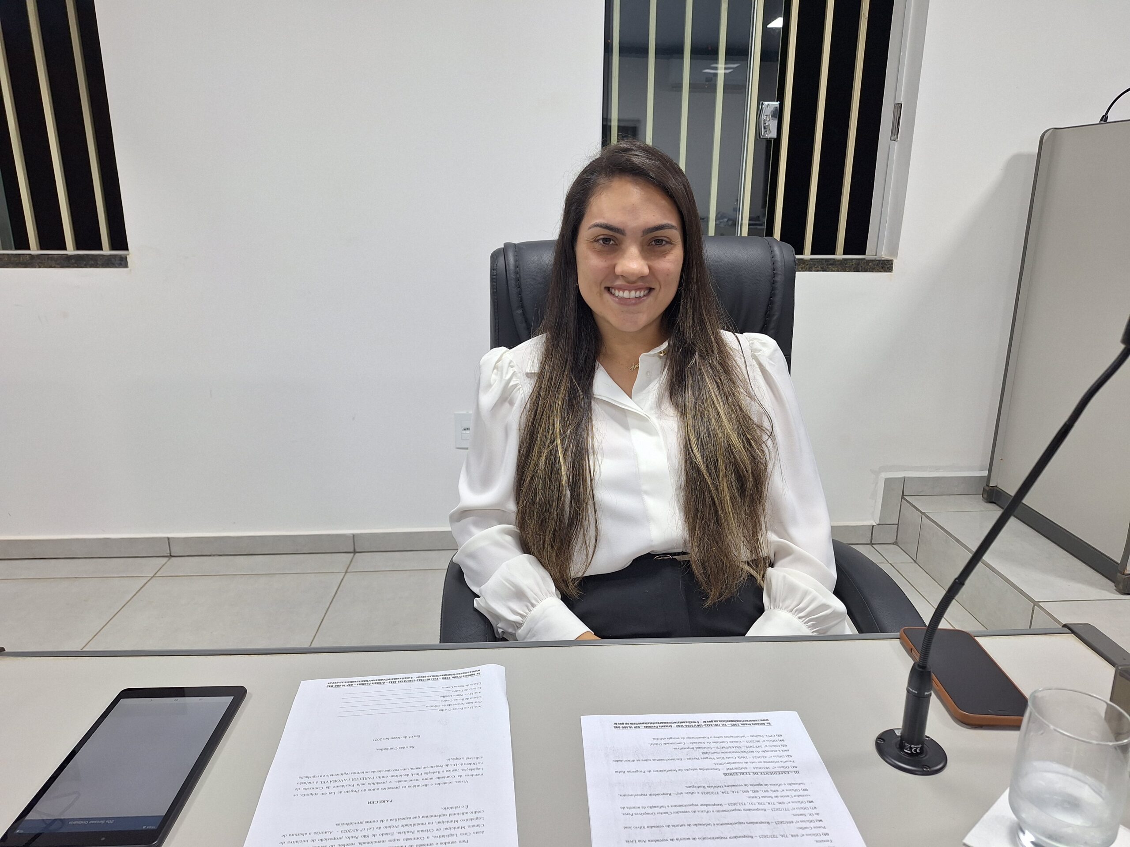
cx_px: 565
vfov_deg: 58.9
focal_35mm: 23
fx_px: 751
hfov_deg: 73.9
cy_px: 424
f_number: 1.8
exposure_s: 1/40
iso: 80
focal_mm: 5.54
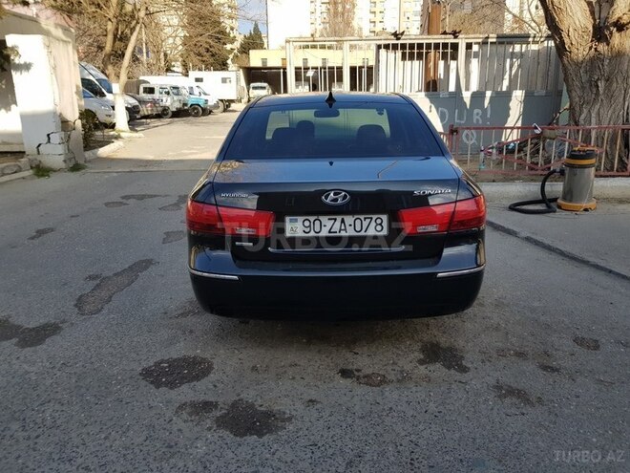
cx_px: 315
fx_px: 473
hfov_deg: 67.3
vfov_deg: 53.1
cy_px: 236
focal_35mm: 26
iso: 40
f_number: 1.7
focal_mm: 4.2
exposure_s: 1/1312
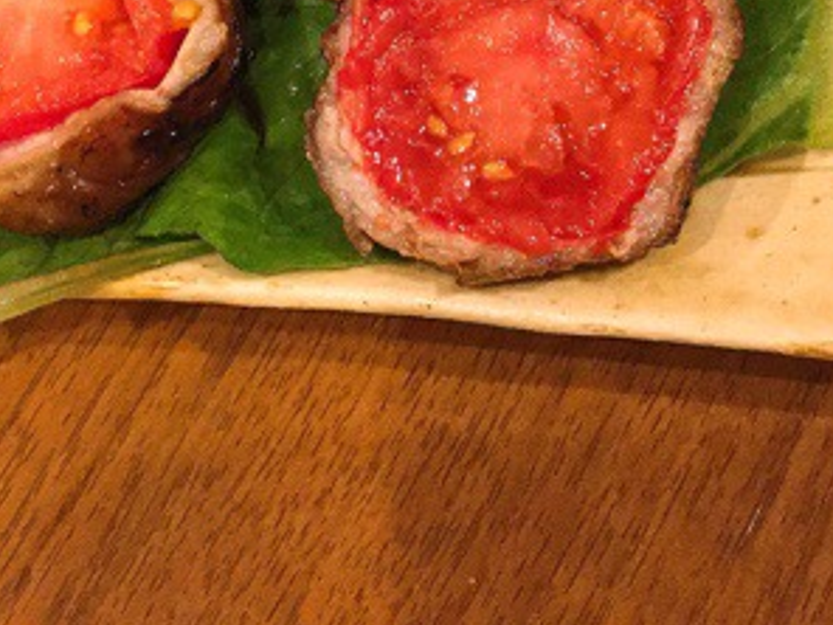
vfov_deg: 21.0
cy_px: -45
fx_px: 1612
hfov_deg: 28.9
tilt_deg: -56.8
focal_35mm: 67
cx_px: 335
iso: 200
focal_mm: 3.3
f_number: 2.4
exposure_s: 1/15
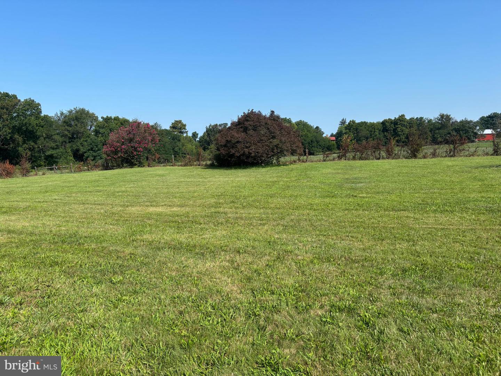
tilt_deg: -6.0
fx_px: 376
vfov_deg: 53.1
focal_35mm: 26
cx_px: 250
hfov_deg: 67.3
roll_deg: +1.6
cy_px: 188
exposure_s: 1/2778
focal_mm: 5.96
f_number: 1.6
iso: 50
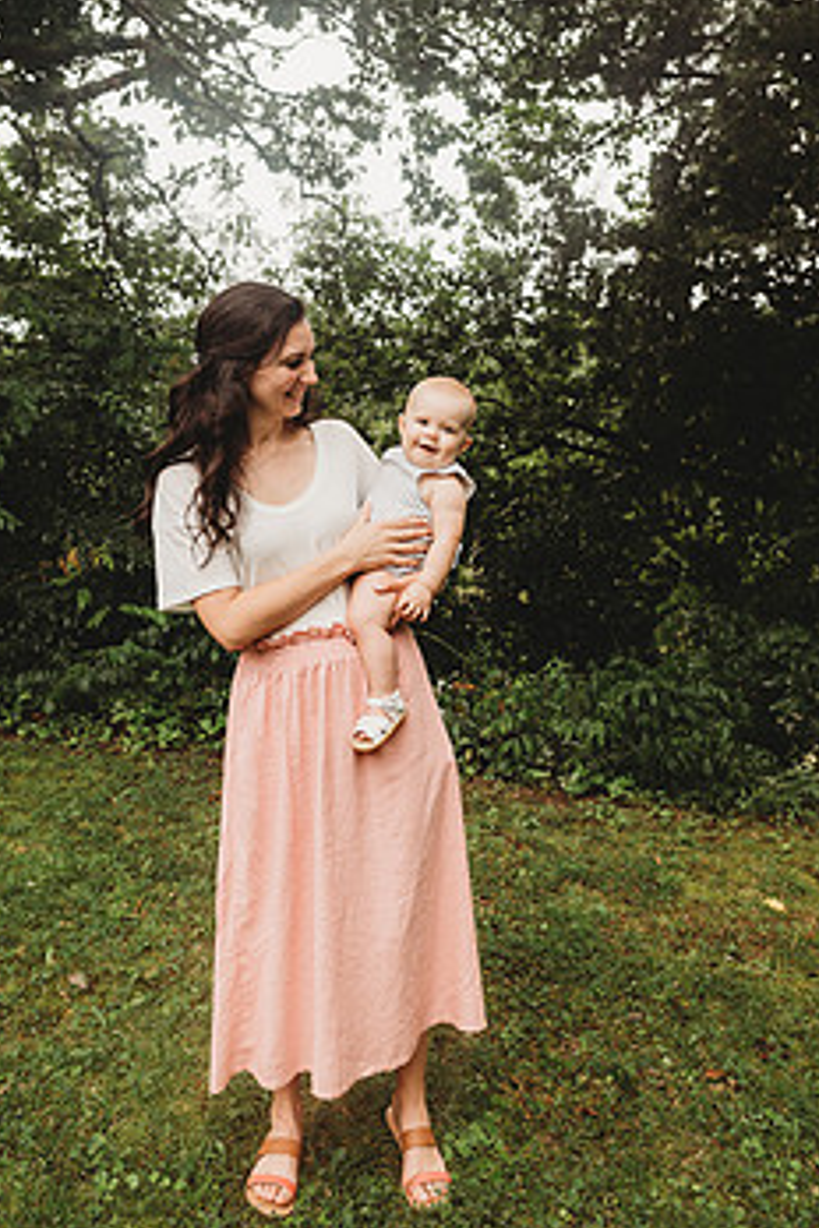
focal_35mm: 31
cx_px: 364
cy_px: 505
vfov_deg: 59.9
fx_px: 1058
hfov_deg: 42.3
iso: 400
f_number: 3.5
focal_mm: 24
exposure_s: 1/160
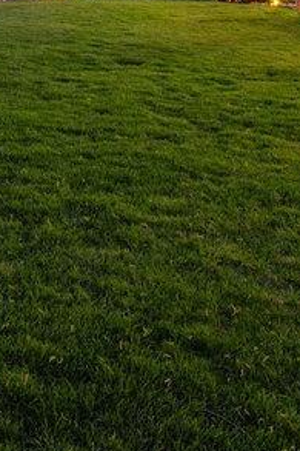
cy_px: -62
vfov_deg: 31.1
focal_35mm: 56
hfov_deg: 24.1
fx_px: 701
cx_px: 126
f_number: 8
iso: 320
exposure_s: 1.6
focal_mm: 16
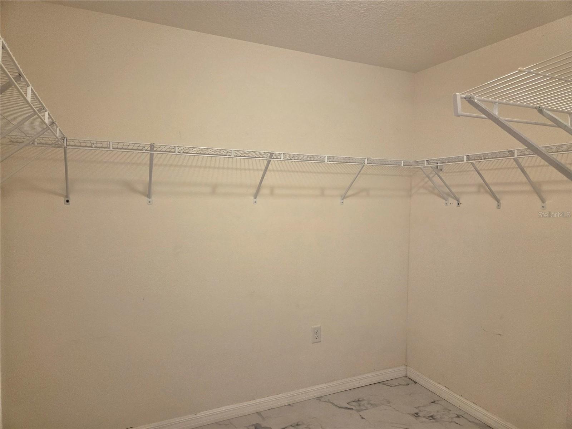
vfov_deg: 58.9
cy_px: 214
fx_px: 380
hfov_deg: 73.9
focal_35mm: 23
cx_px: 286
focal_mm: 5.4
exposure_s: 1/120
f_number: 1.8
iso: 200
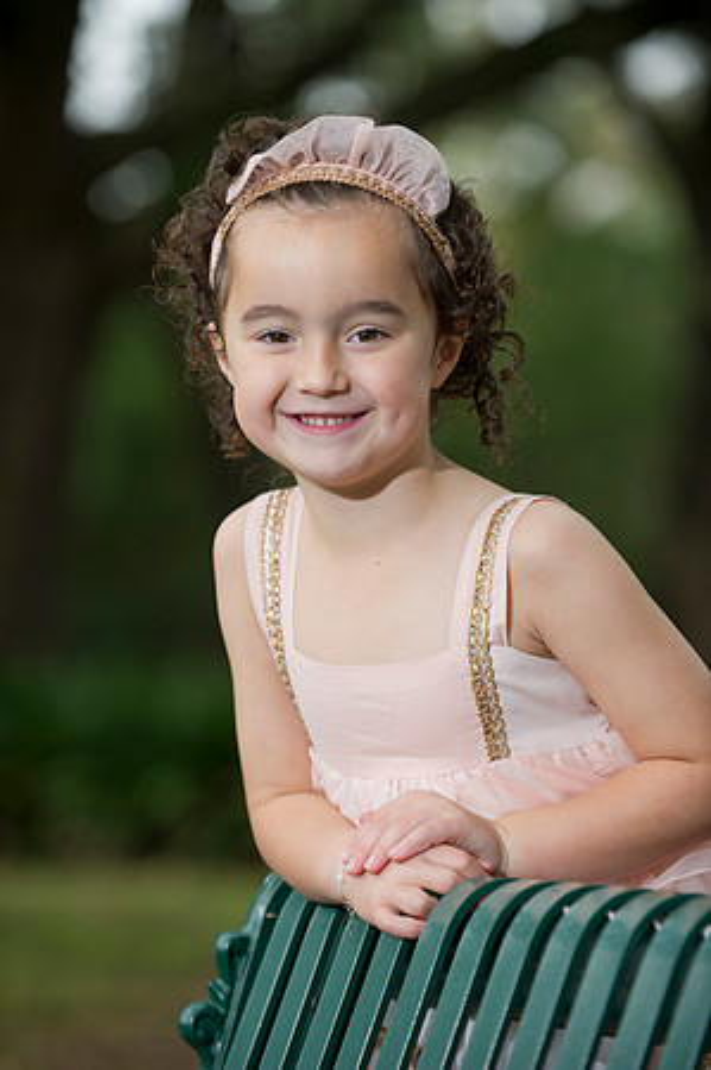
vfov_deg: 14.7
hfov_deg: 9.8
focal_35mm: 140
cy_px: 535
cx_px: 356
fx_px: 4157
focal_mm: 140
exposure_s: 1/250
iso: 400
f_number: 3.2
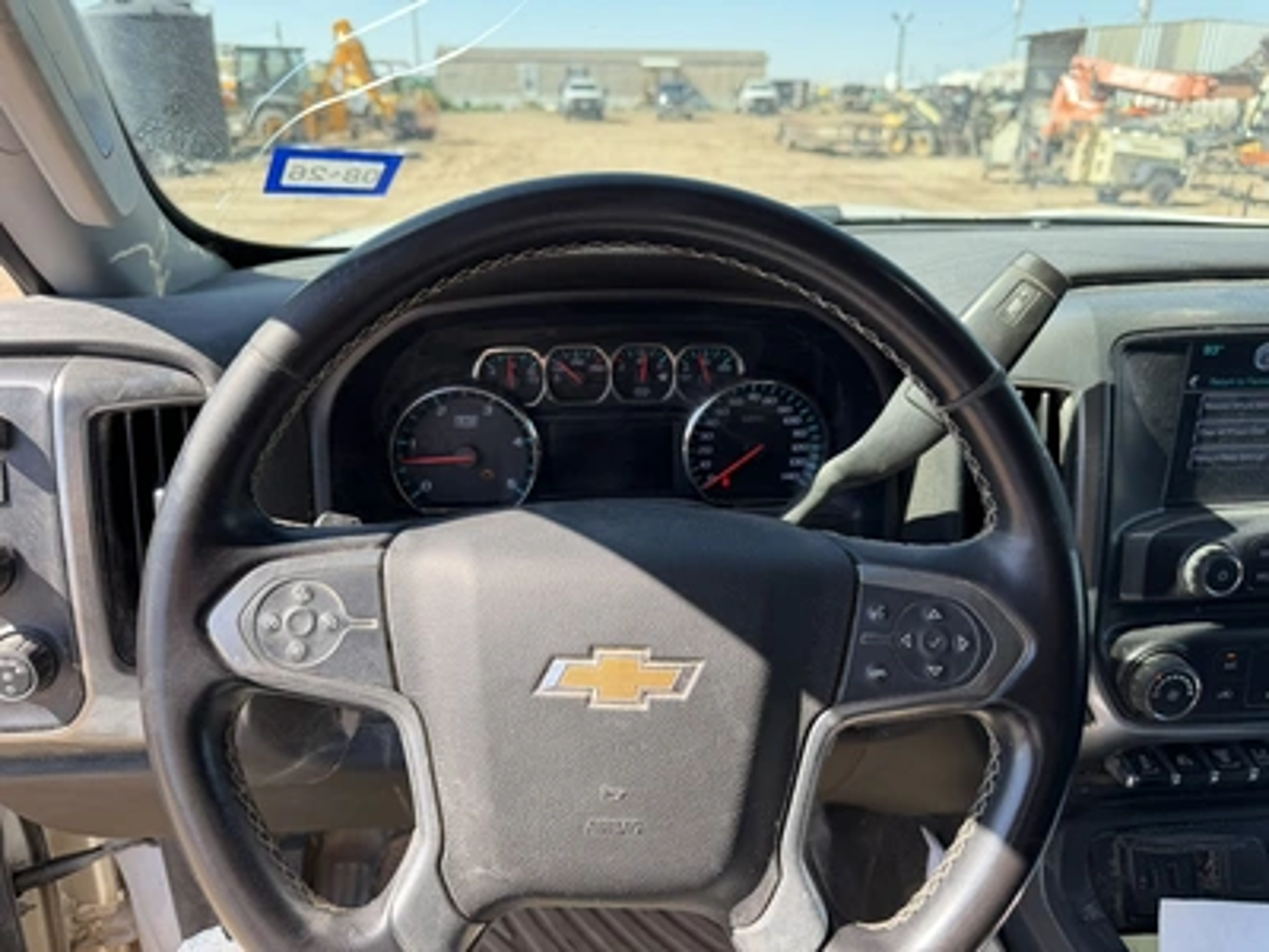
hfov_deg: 71.6
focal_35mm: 24
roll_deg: +0.1
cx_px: 634
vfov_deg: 56.8
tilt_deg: -22.2
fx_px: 880
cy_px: 476
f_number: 1.78
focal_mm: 6.76
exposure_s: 1/780
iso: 80
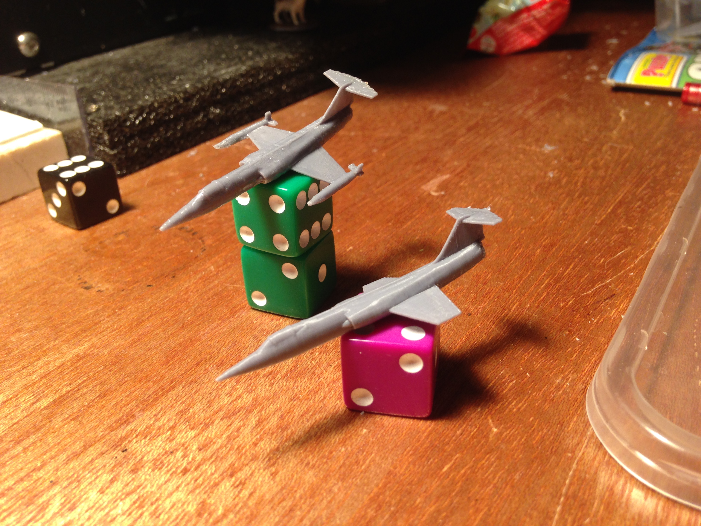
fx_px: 668
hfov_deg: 55.4
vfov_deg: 42.9
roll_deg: +4.0
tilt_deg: -29.8
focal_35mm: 33
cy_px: 263
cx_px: 350
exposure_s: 1/20
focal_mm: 4.12
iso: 80
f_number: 2.4
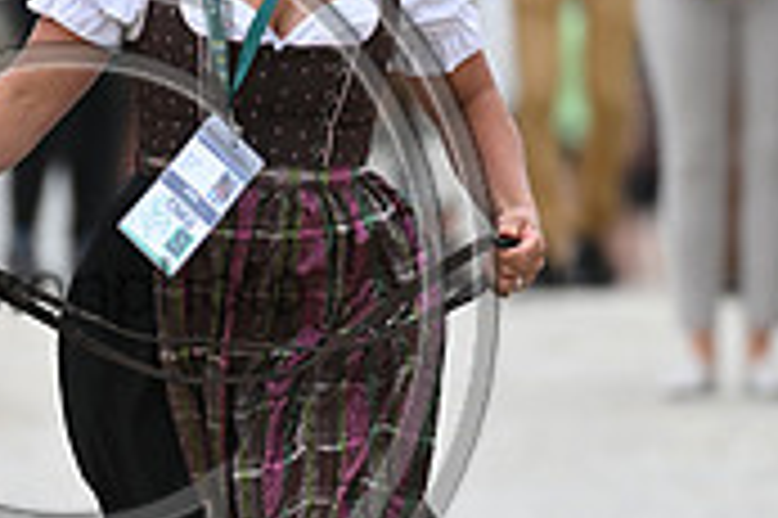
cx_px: -18
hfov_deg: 1.5
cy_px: 227
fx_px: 29017
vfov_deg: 1.0
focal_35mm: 1344
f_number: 5.6
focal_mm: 400
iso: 500
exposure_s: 1/1600
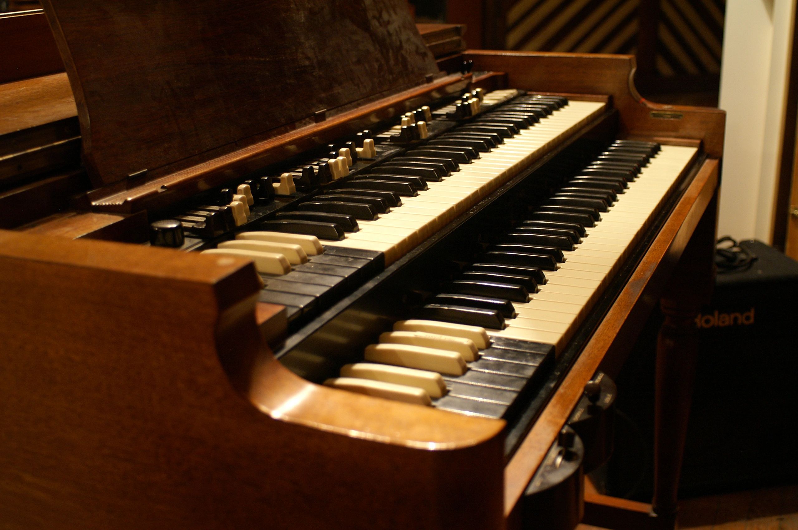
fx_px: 930
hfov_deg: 46.4
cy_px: 265
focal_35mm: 42
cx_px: 399
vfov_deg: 31.8
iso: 400
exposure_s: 1/3
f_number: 3.5
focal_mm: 28
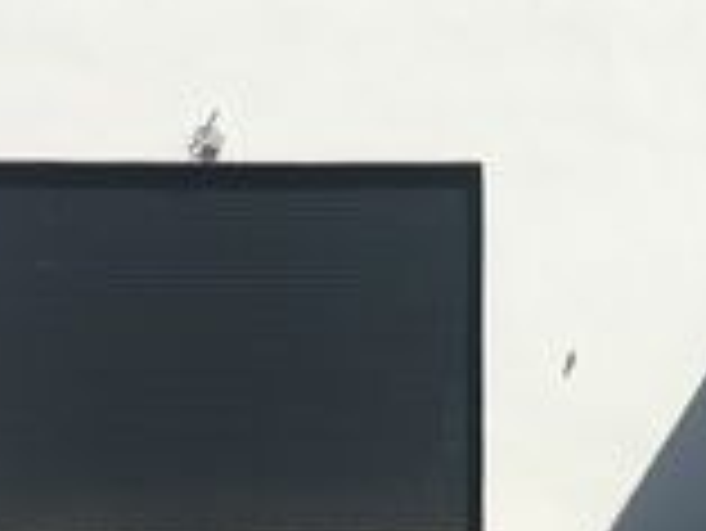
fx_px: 2408
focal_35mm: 118
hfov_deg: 16.2
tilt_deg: +0.3
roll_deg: +0.3
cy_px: 189
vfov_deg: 12.6
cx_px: 791
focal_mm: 4.15
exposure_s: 1/4525
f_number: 2.2
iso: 25
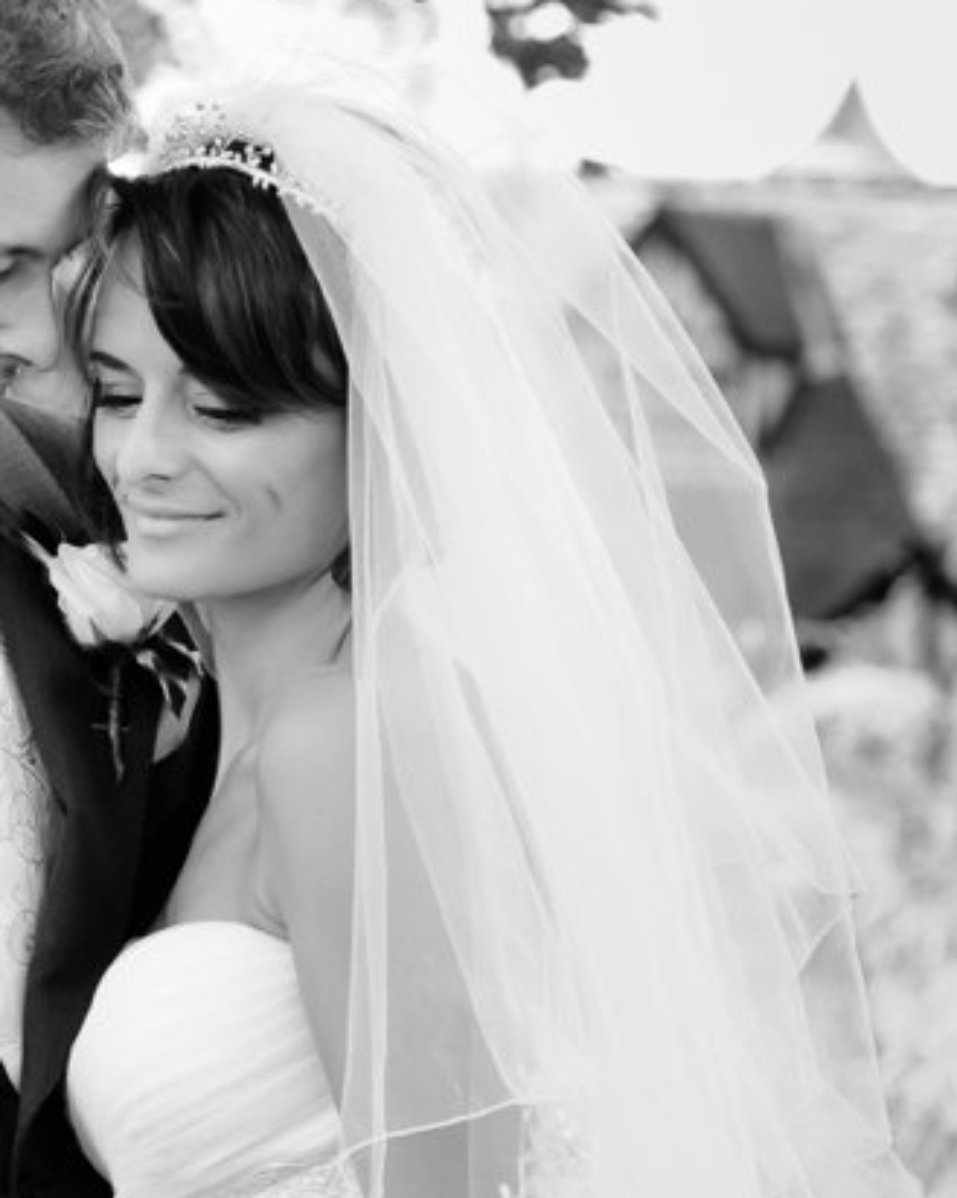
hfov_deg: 8.4
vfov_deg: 10.6
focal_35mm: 182
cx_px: -265
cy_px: 846
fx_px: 6451
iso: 250
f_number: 4.5
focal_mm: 85
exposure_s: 1/250
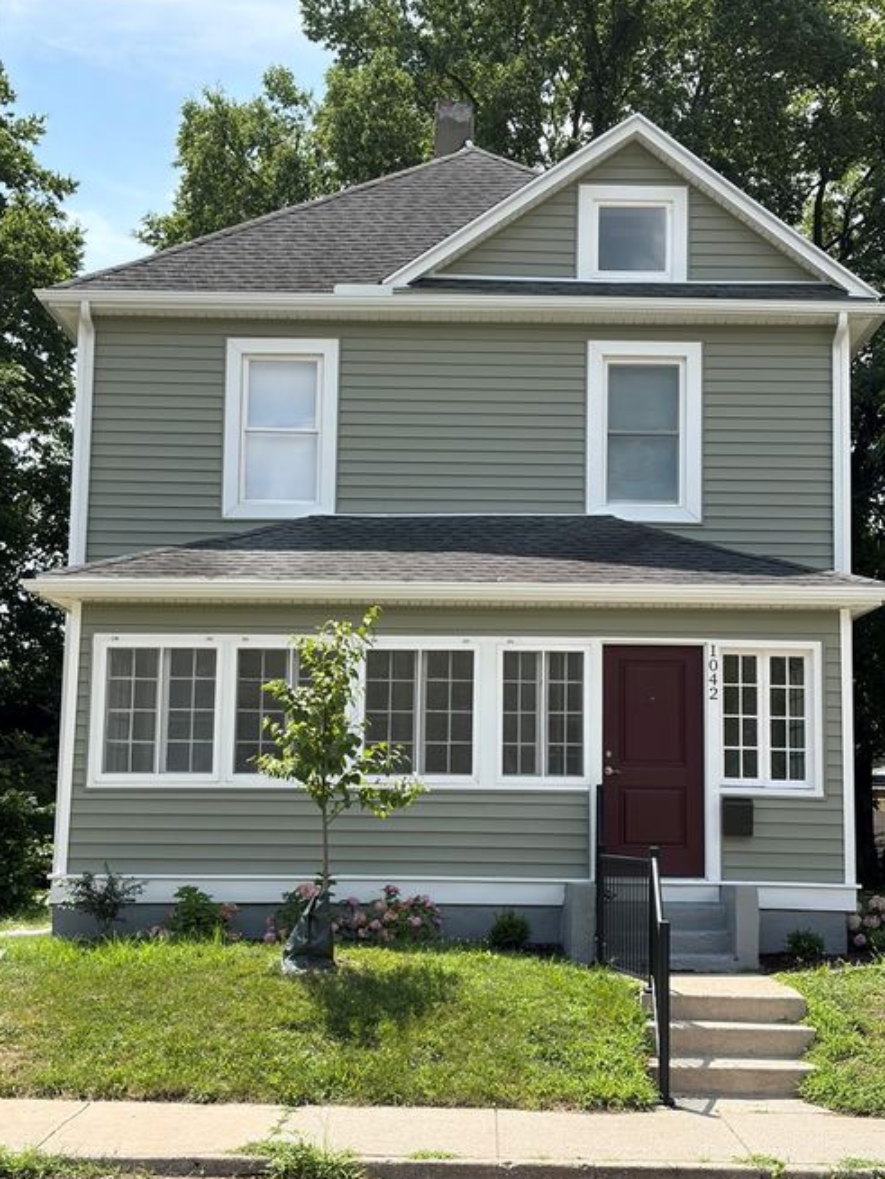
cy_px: 594
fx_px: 1806
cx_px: 442
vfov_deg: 36.2
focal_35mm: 53
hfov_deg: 27.5
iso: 50
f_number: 1.6
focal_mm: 5.96
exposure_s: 1/2545
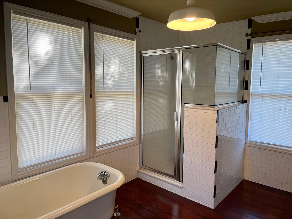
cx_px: 146
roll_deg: +0.3
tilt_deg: -6.5
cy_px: 110
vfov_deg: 53.1
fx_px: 219
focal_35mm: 26
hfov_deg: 67.3
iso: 64
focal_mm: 4.2
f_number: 1.6
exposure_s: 1/120
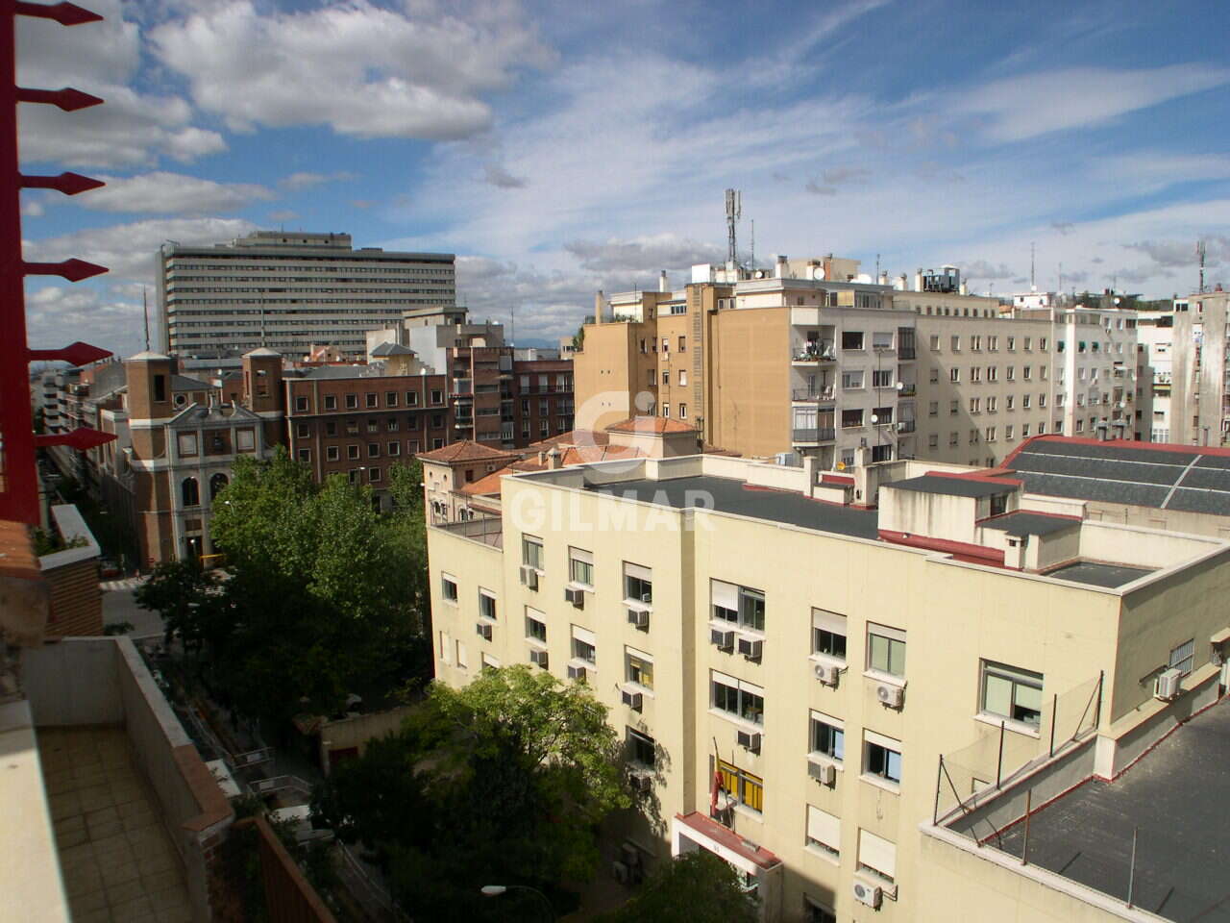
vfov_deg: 37.7
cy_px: 462
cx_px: 615
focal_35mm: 38
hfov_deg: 49.0
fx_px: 1350
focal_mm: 8
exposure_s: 1/326
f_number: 7.6
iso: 100
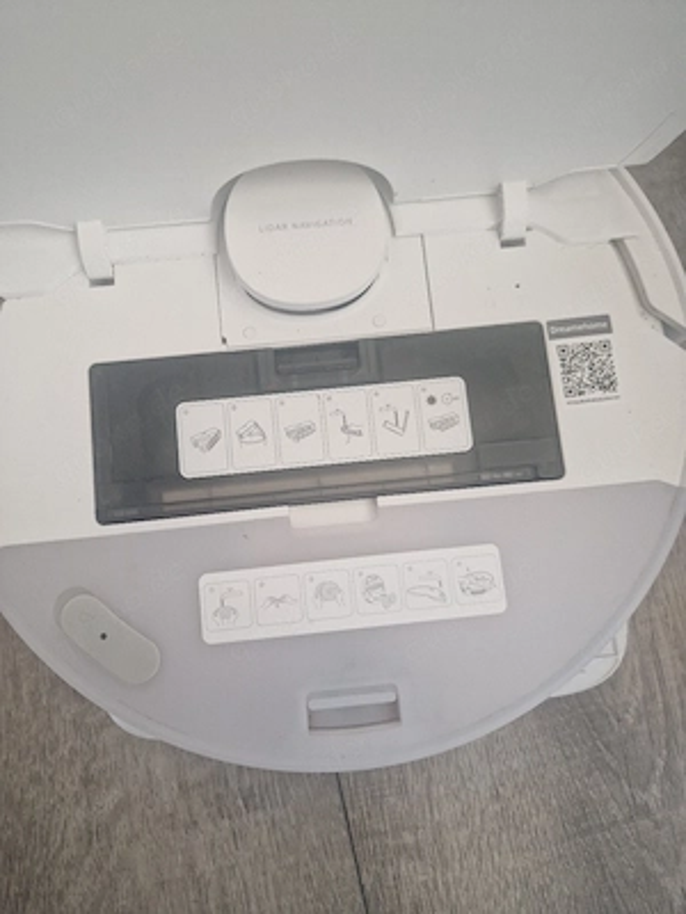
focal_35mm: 23
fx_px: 608
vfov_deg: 73.9
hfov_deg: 58.9
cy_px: 457
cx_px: 343
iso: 50
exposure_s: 1/100
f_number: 1.8
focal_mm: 5.4
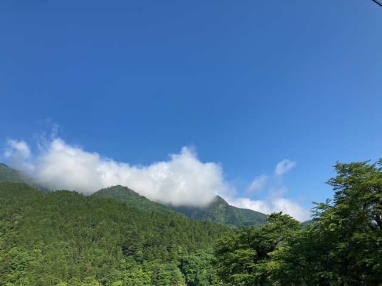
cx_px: 191
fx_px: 309
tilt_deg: +26.5
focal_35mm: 28
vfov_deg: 49.7
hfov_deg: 63.4
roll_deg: +3.2
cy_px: 143
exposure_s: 1/1656
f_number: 1.8
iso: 20
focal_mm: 3.99
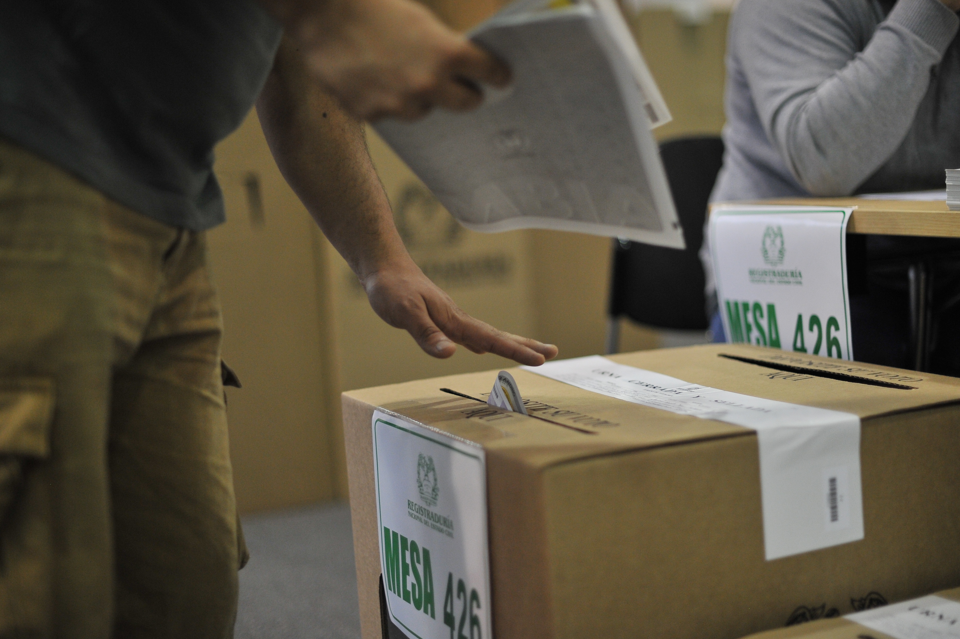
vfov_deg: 23.7
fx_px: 1519
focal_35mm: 57
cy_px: 337
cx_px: 493
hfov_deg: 35.1
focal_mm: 50
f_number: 1.6
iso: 1600
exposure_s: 1/800
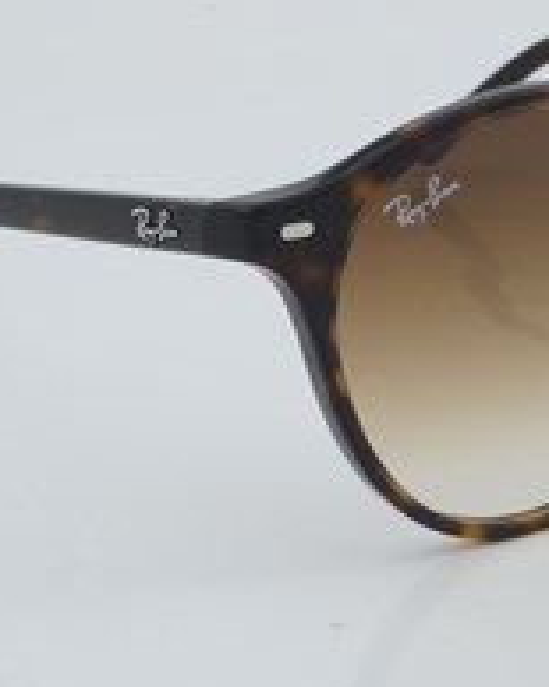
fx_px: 2947
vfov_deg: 13.3
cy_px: 273
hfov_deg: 10.6
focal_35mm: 145
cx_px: 471
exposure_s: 1/4
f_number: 29
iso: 100
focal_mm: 50
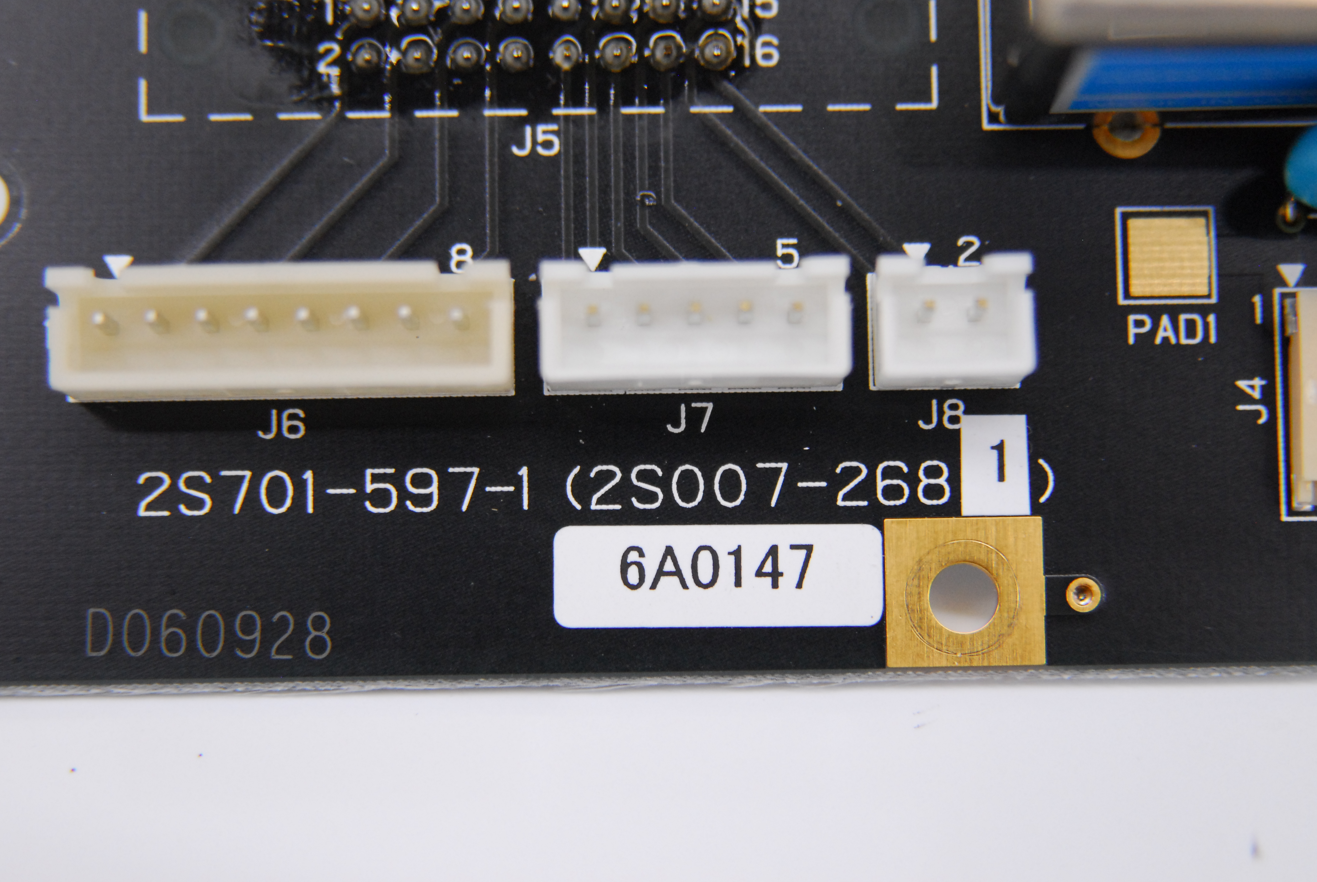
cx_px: 655
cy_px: 438
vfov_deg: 12.5
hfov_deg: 18.6
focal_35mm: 110
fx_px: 4029
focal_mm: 70
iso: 800
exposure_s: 1/100
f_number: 4
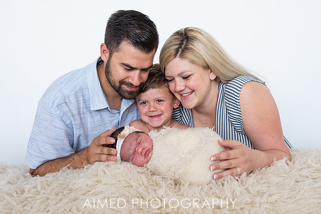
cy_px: 102
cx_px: 183
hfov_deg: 49.6
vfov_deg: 34.4
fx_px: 346
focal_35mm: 39
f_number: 4.5
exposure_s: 1/160
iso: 1600
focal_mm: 32
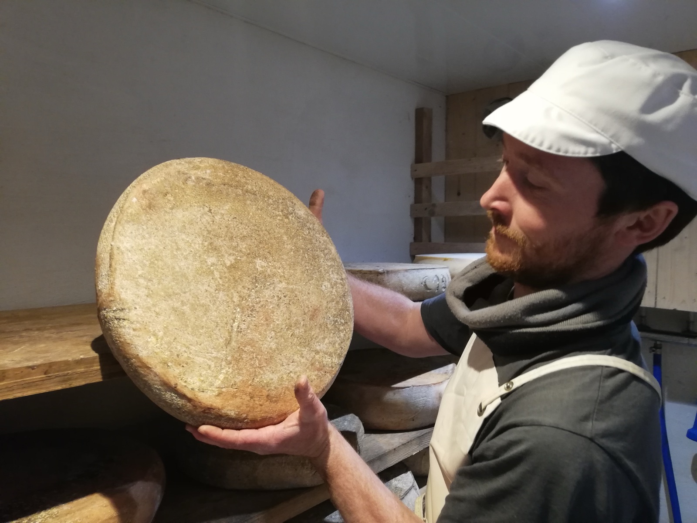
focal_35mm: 26
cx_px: 348
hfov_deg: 67.3
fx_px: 524
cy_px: 262
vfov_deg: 53.1
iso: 320
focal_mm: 3.81
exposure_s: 1/33.3
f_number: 2.2
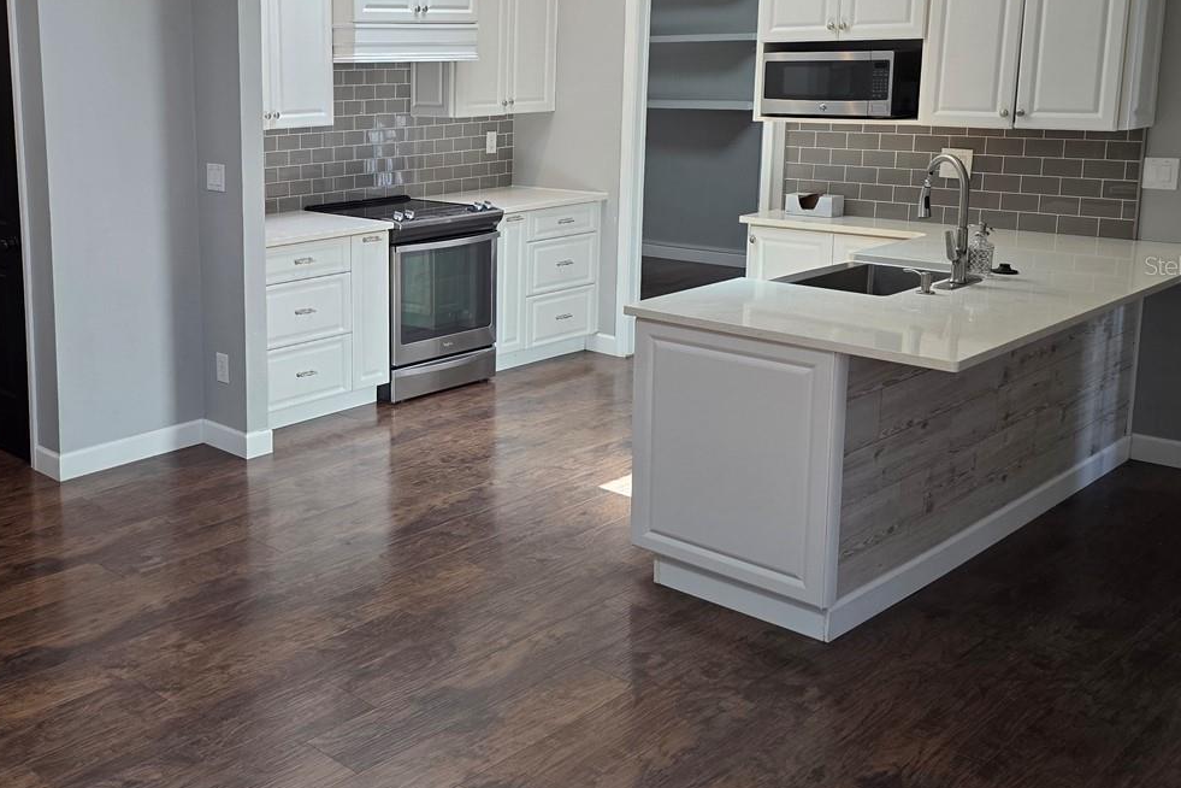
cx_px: 295
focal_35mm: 39
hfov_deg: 47.7
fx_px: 1279
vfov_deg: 33.9
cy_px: 265
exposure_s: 1/120
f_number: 1.7
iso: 125
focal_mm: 6.25
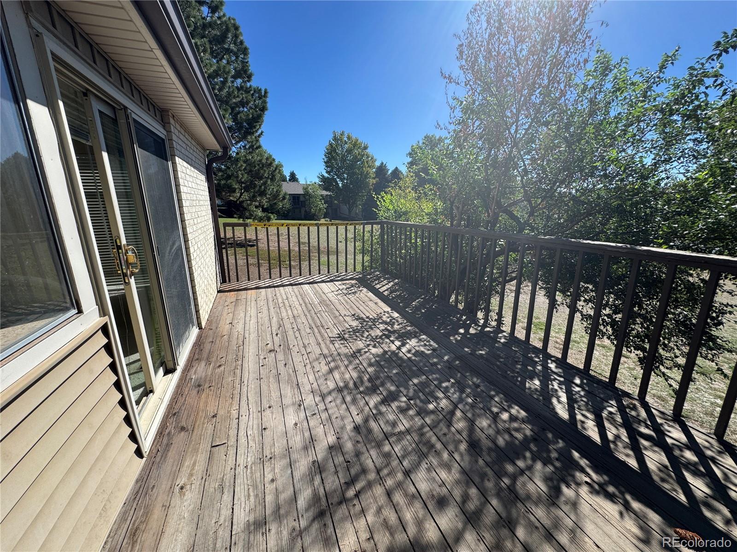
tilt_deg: -14.9
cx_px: 368
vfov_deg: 85.7
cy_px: 276
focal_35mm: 14
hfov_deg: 102.1
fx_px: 298
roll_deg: +0.4
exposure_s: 1/1256
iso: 50
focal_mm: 2.22
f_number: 2.2
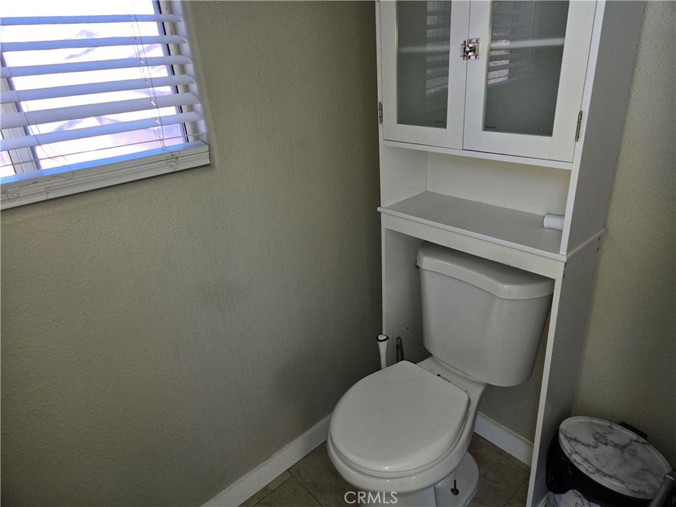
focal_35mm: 23
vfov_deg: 58.9
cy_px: 254
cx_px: 338
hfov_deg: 73.9
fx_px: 449
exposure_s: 1/60
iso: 80
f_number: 1.8
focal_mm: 5.4
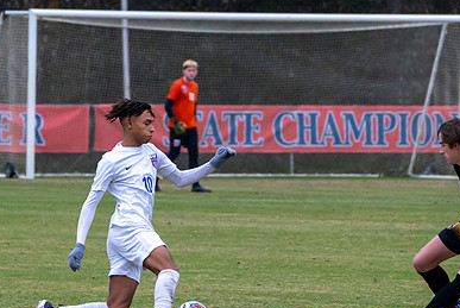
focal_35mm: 534
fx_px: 6831
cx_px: 294
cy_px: 288
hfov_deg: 3.9
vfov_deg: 2.6
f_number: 5.6
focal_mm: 200
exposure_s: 1/1000
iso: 2500
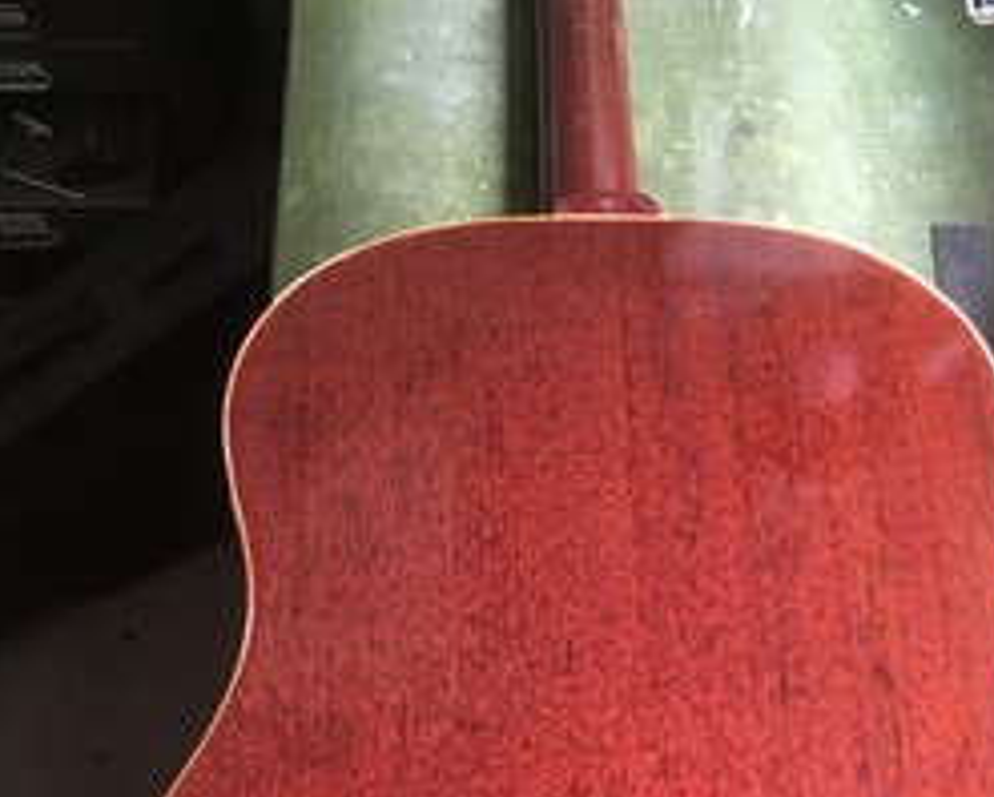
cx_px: 616
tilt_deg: -70.4
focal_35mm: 55
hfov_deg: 34.0
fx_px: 1619
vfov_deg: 25.4
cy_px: 898
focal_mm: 4.15
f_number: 2.2
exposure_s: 1/33
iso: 100
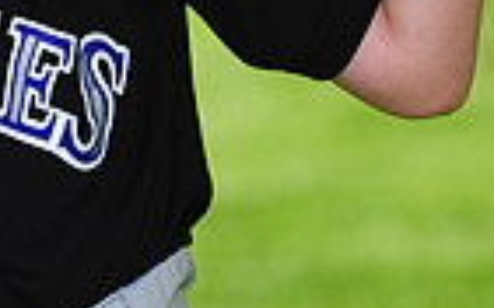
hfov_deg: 4.5
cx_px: -21
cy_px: -343
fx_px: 6325
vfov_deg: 2.8
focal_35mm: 470
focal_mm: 112
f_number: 4.5
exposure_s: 1/800
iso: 200
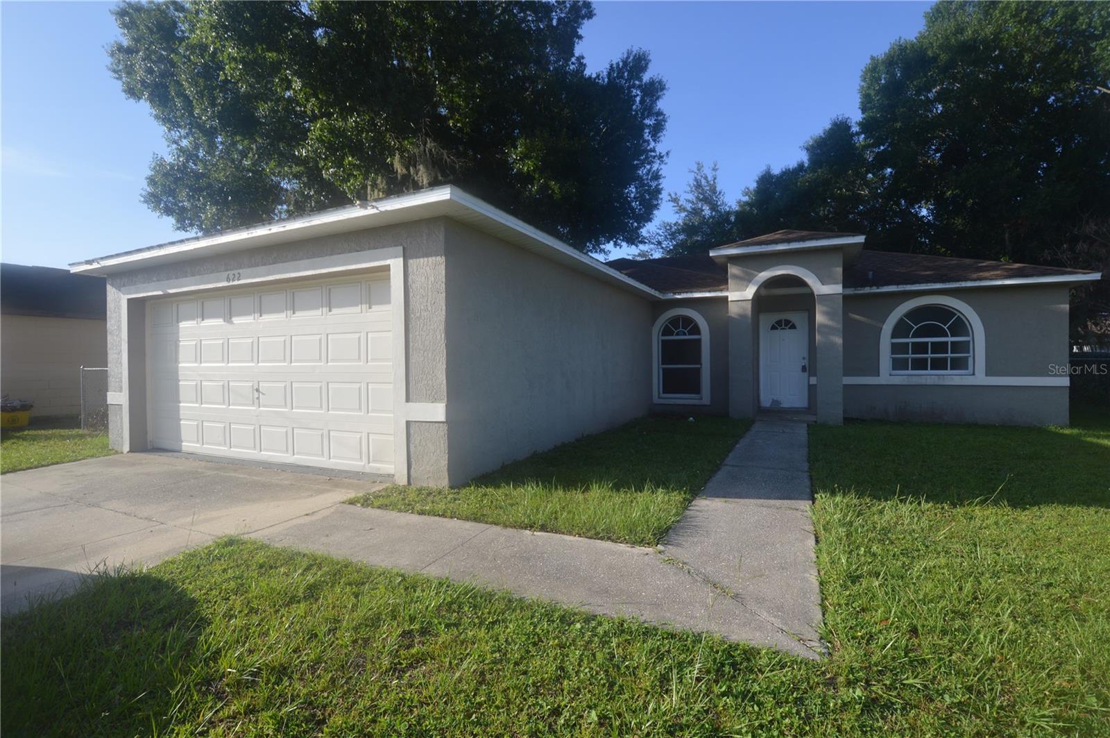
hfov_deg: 100.5
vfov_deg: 77.2
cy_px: 369
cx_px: 555
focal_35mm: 15
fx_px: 462
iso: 100
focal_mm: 10
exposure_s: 1/200
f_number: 7.1
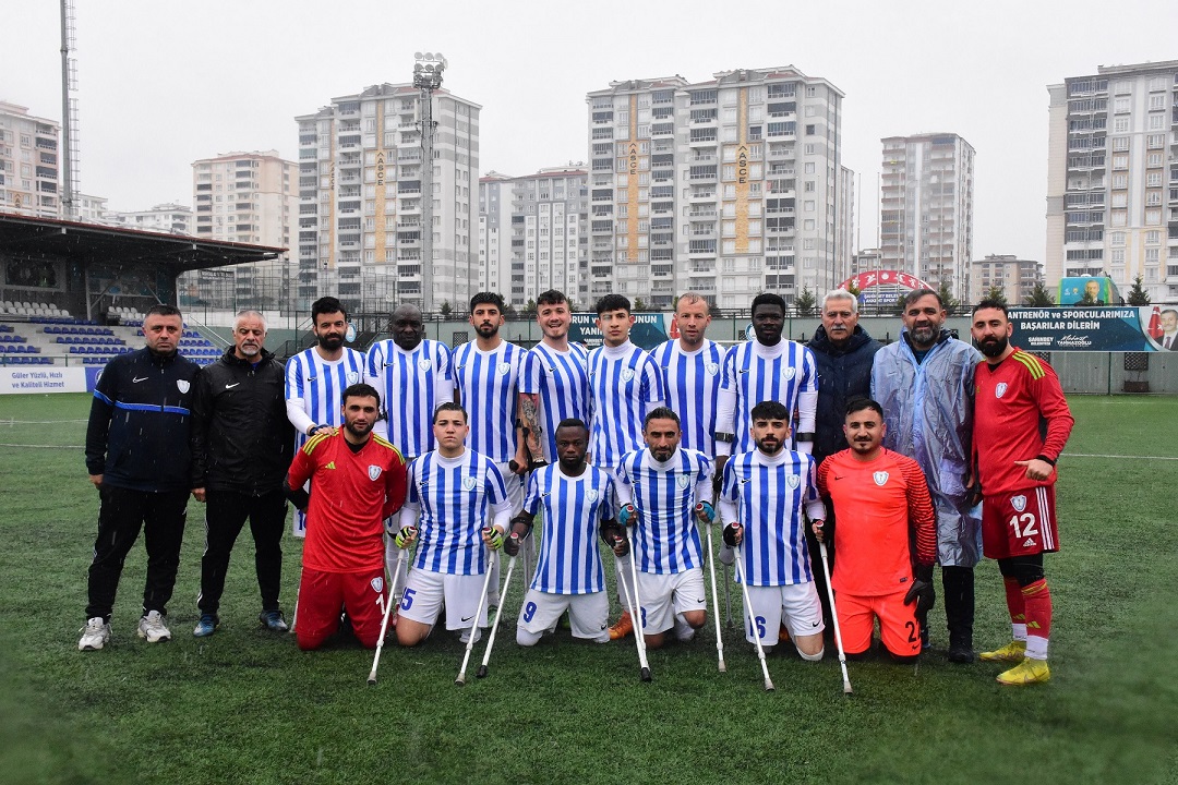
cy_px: 392
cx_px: 589
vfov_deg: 33.0
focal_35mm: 40
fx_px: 1325
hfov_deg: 47.9
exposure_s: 1/640
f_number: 13
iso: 4000
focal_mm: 27
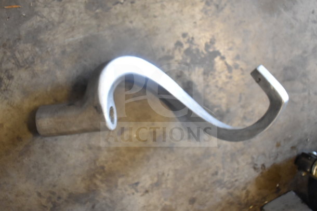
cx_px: 158
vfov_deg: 43.6
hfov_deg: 61.9
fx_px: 264
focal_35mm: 30
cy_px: 106
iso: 1600
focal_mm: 20
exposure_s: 1/30
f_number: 3.8
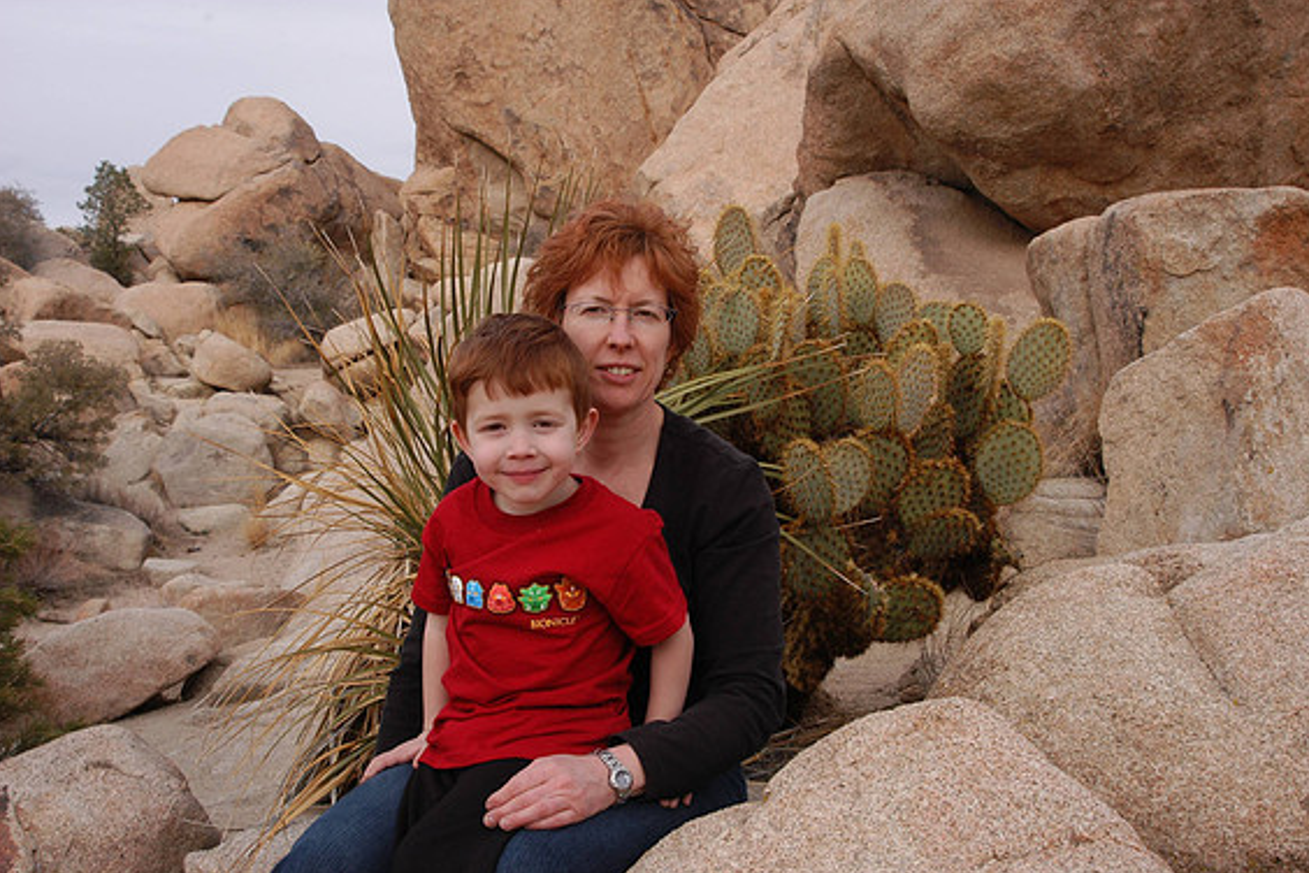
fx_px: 1345
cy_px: 439
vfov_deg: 35.9
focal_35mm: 37
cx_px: 668
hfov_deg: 51.9
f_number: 8
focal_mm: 24
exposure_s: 1/250
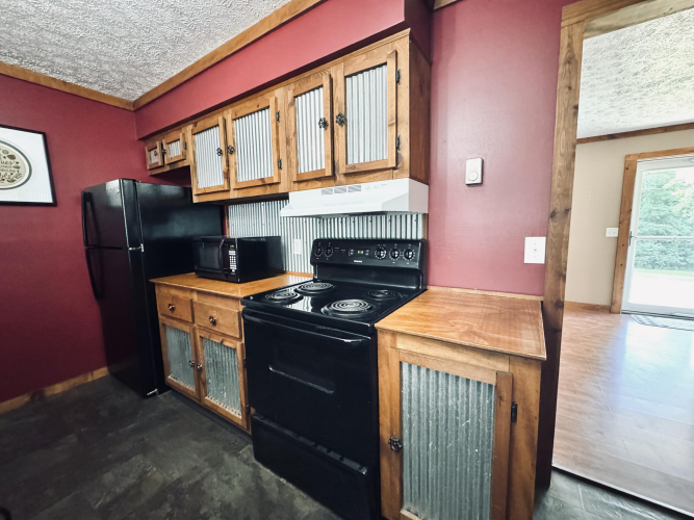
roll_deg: +0.9
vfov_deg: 85.7
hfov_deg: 102.1
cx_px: 347
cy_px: 260
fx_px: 281
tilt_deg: -7.8
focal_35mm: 14
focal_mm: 2.22
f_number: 2.2
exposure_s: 1/49
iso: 1250
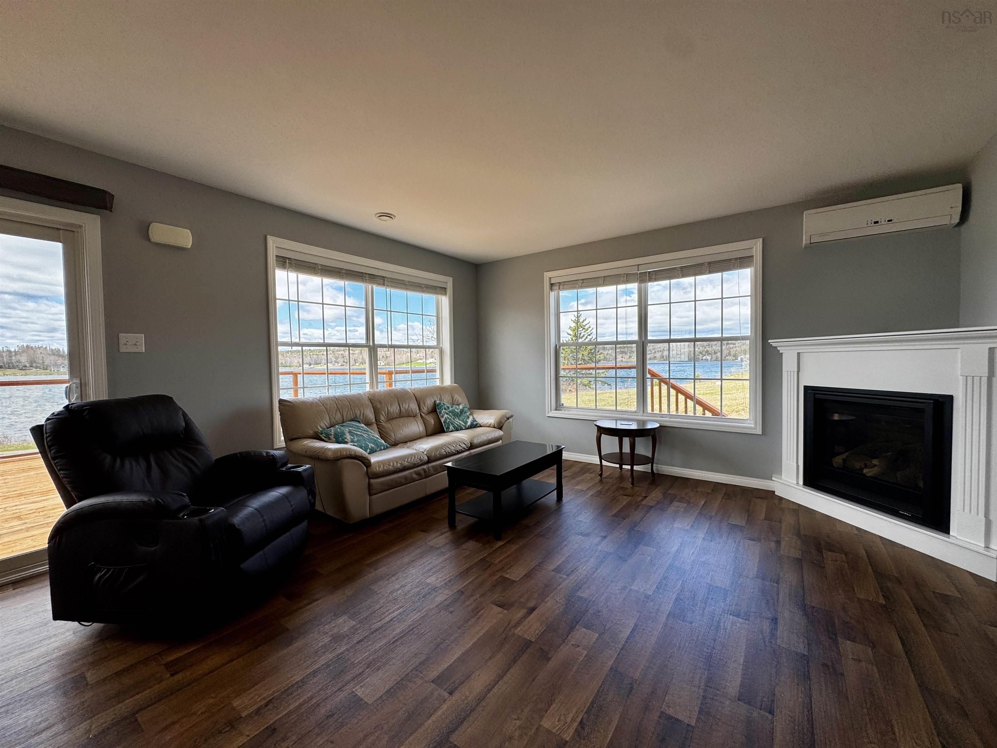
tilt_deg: -2.2
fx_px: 403
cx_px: 498
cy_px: 374
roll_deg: +1.4
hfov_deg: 102.1
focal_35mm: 14
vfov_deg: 85.7
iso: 40
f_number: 2.2
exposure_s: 1/464
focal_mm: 2.22
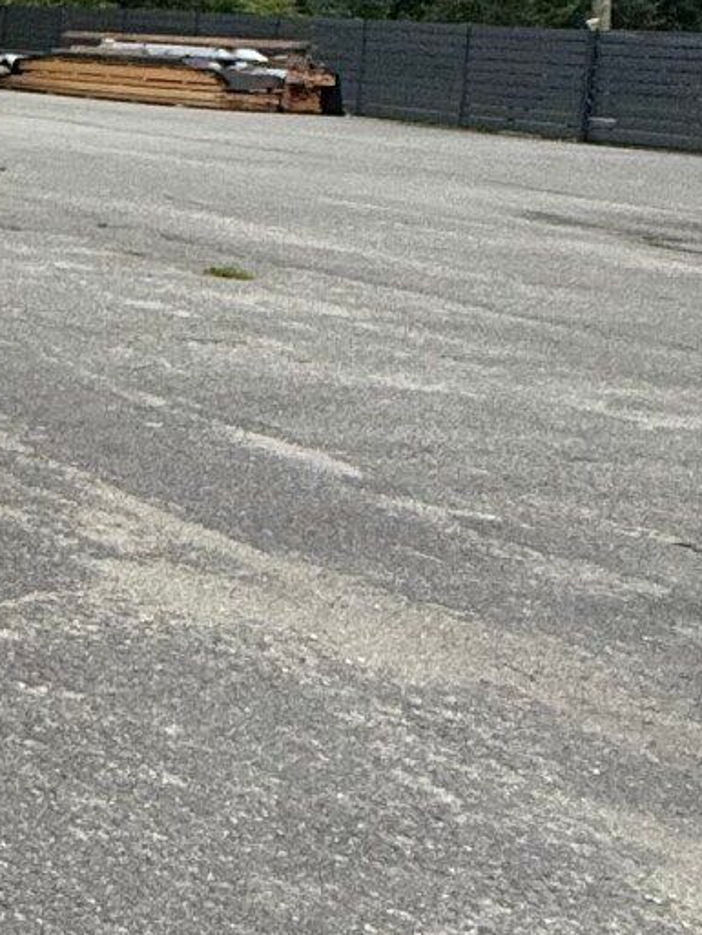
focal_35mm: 71
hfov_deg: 14.5
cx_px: -926
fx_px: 1919
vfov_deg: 26.5
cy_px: 89
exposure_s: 1/99
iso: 160
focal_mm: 2.22
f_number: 2.2
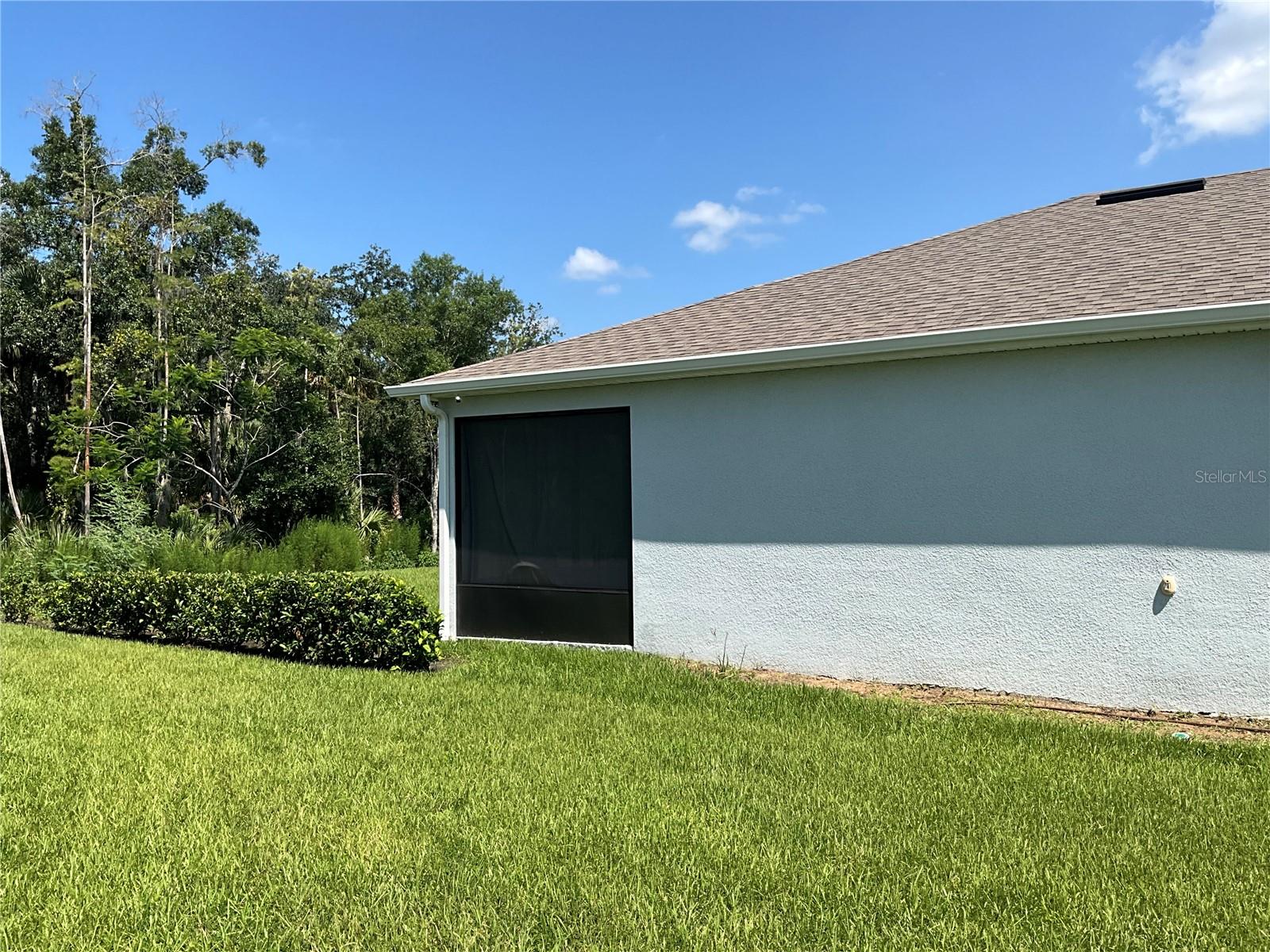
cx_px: 635
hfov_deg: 61.7
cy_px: 476
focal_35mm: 29
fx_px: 1064
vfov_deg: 48.2
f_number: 1.8
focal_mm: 3
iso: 25
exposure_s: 1/1577
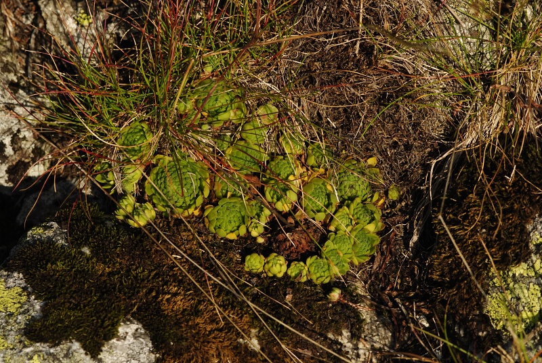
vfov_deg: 10.8
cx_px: 271
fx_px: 1922
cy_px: 182
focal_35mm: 128
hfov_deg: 16.0
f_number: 10
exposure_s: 1/125
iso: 100
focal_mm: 85
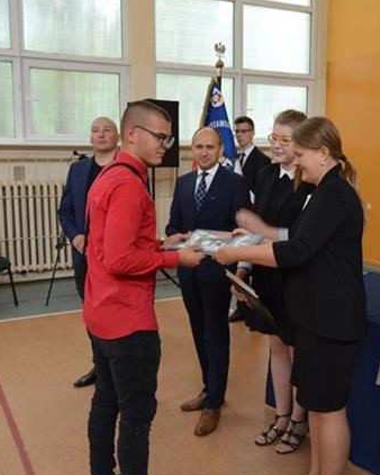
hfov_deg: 38.1
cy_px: 238
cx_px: 234
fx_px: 548
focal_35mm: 39
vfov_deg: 46.8
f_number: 3.5
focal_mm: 18
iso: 400
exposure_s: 1/60
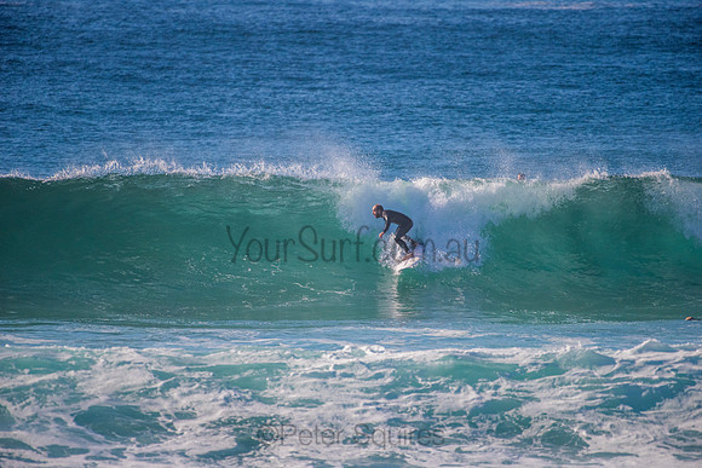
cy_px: 234
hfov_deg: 4.1
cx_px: 351
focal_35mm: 500
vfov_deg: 2.8
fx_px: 9752
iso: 1100
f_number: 5.6
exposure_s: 1/2000
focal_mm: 500
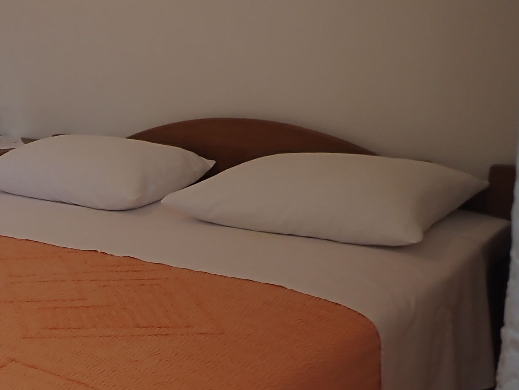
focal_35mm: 56
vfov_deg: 25.9
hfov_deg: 30.7
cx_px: -53
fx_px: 840
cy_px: 282
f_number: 2
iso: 200
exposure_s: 1/40
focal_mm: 4.5
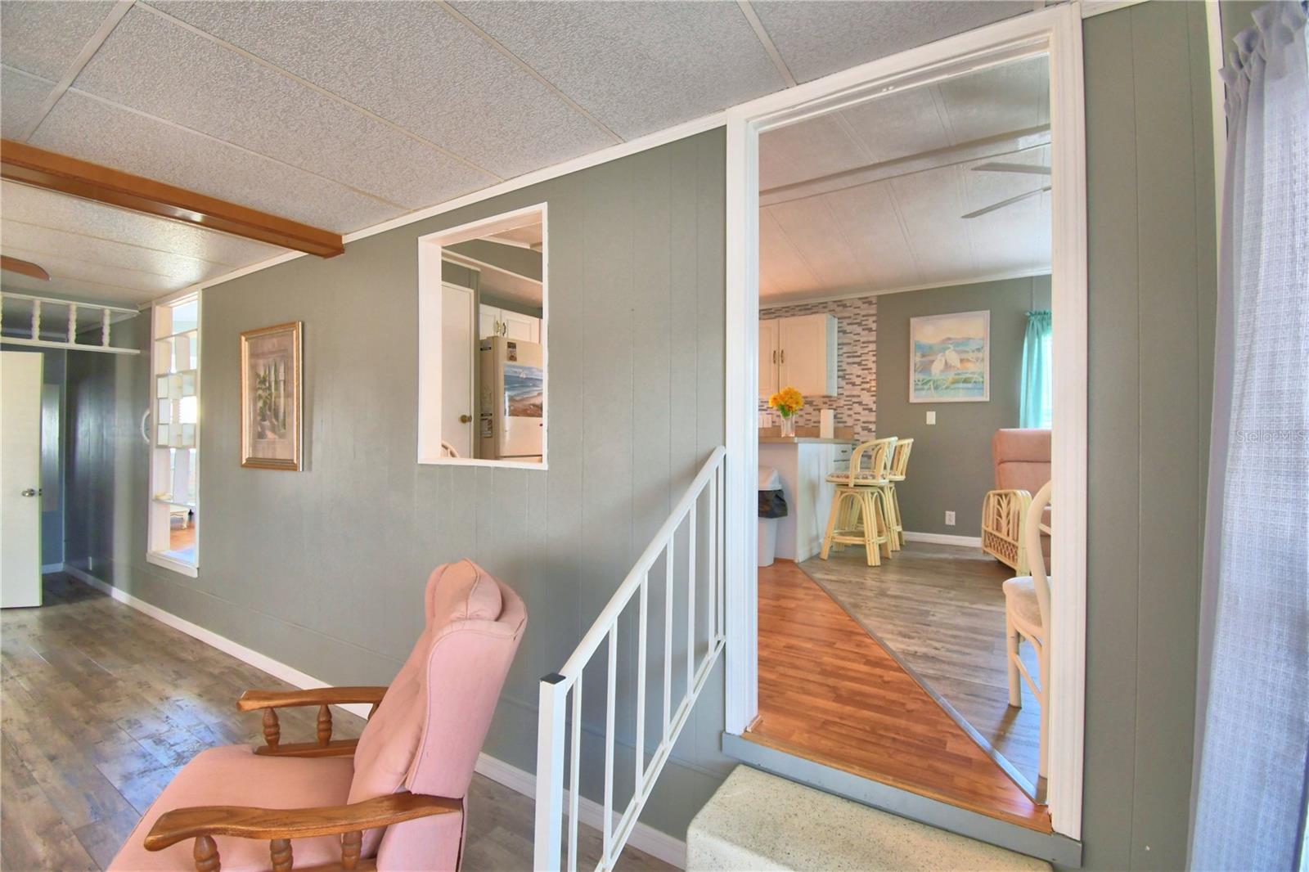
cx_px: 654
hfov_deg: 100.4
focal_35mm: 15
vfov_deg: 77.3
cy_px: 436
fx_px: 545
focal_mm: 10
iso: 560
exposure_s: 1/30
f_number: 4.5
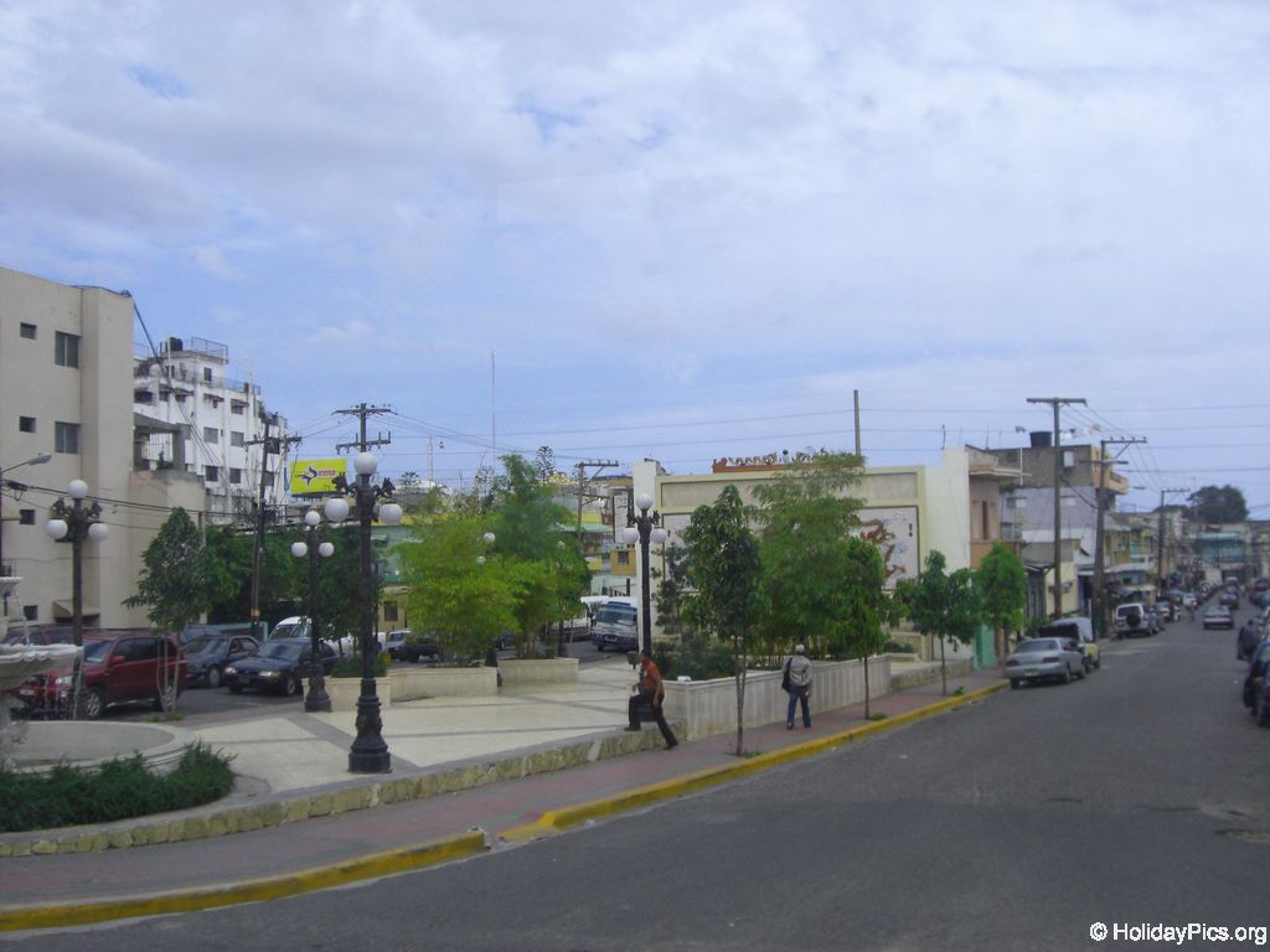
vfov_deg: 37.7
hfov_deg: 49.0
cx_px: 635
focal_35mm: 38
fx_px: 1394
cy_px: 476
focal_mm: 6.2
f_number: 8
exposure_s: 1/125
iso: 100
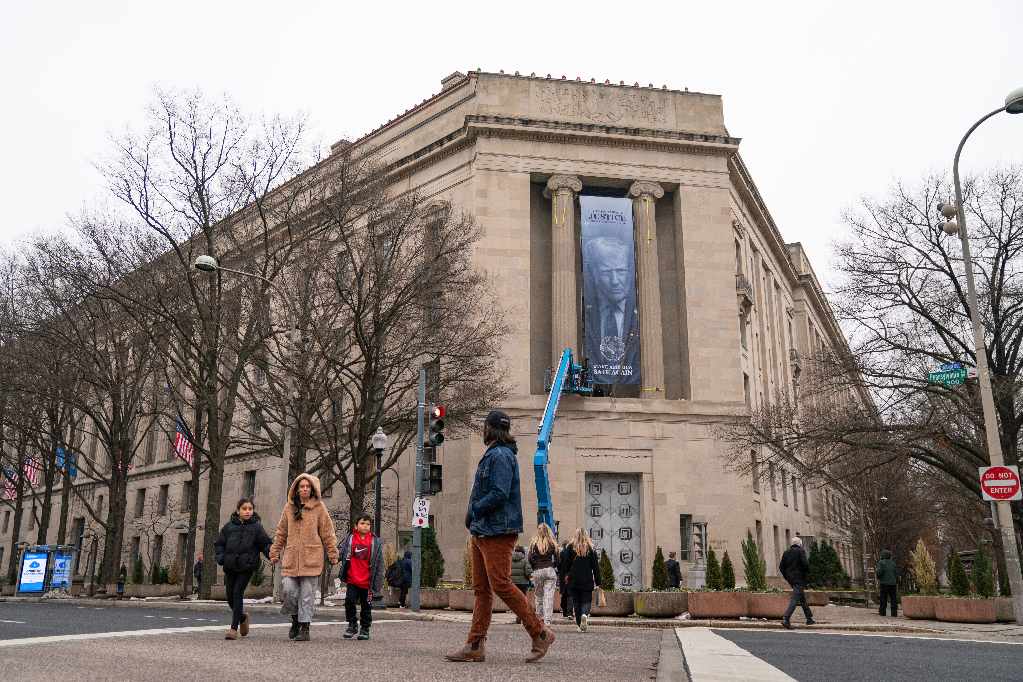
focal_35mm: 31
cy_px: 341
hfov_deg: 60.3
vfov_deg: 42.3
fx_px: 881
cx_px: 512
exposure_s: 1/1000
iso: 100
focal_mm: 31
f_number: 2.8
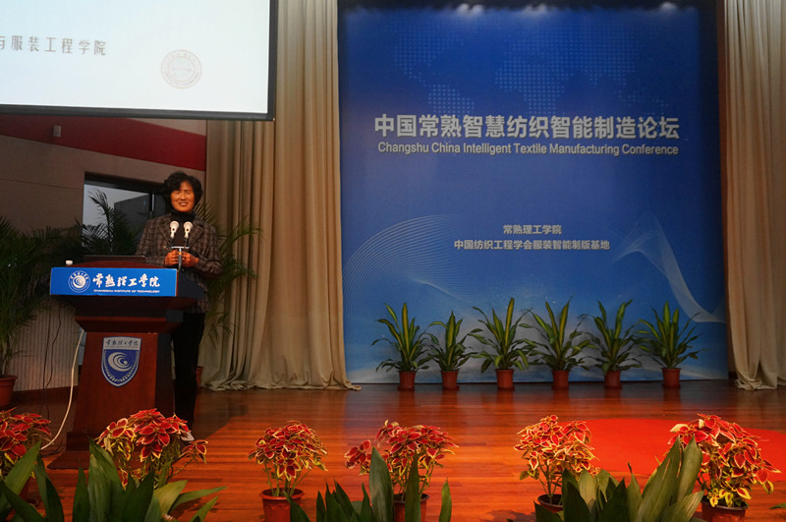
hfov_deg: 62.0
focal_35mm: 30
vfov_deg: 43.5
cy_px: 261
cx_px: 393
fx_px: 654
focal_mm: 20
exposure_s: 1/60
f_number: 4
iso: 1000
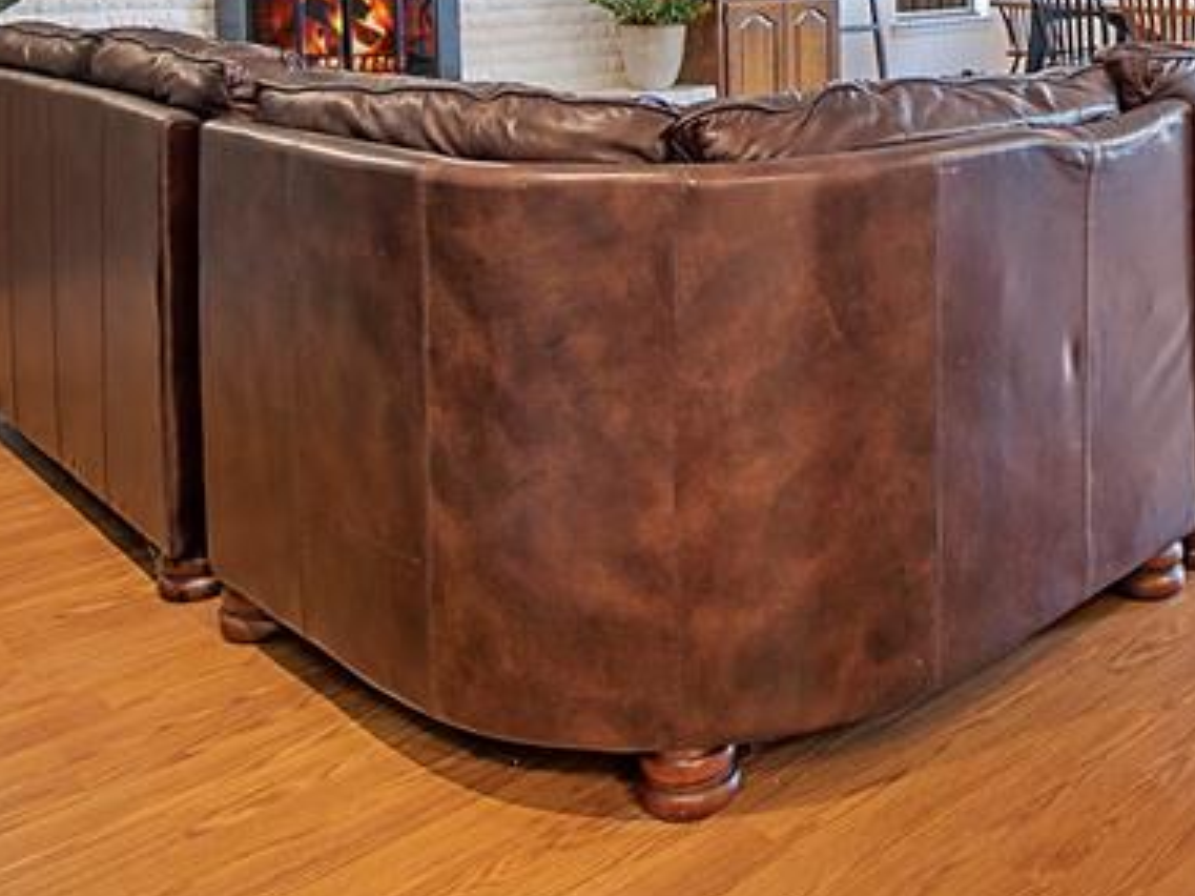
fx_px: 1346
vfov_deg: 32.5
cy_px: -82
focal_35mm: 39
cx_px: 981
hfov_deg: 45.1
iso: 100
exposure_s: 1/80
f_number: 6.3
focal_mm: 10
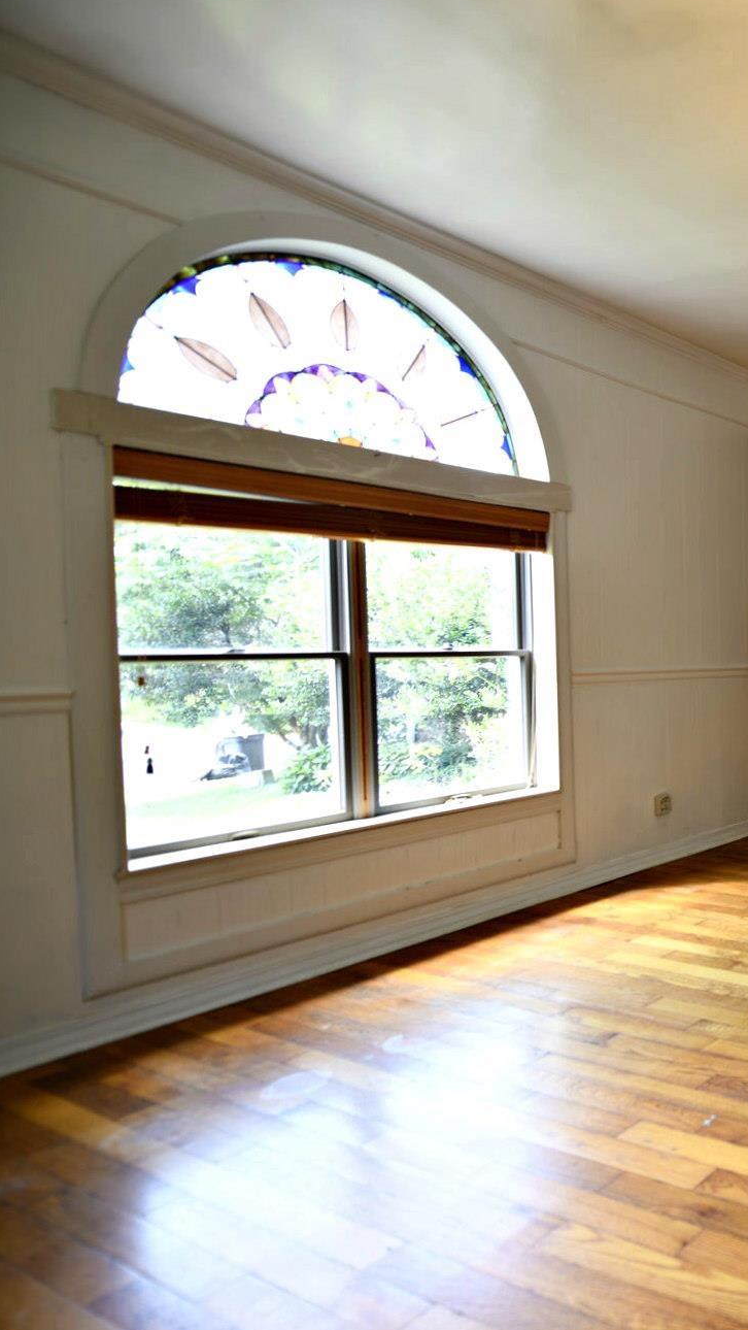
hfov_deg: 32.8
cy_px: 672
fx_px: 811
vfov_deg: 78.7
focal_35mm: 23
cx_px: 1024
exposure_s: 1/15
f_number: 2.8
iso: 72
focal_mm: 14
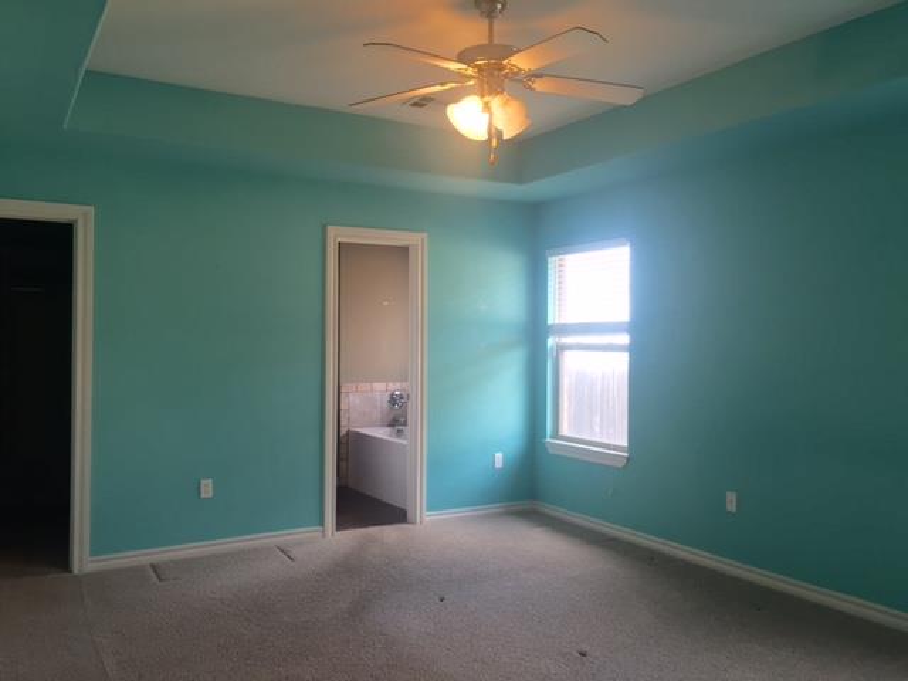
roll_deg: -0.2
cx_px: 454
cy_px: 340
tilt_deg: -0.4
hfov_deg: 61.7
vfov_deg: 48.2
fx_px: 761
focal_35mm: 29
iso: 50
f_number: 2.2
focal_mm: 4.15
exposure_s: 1/30
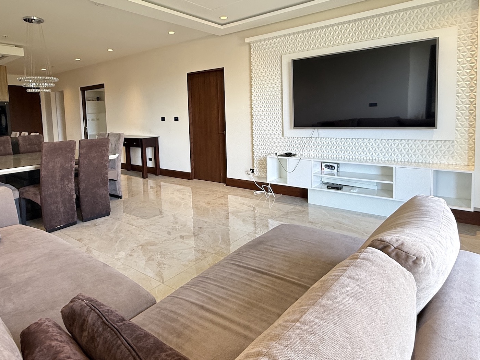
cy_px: 136
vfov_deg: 60.3
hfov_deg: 76.3
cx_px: 229
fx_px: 305
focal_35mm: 22
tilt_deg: -4.5
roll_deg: +1.7
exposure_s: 1/60
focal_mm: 2.22
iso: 200
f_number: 2.2
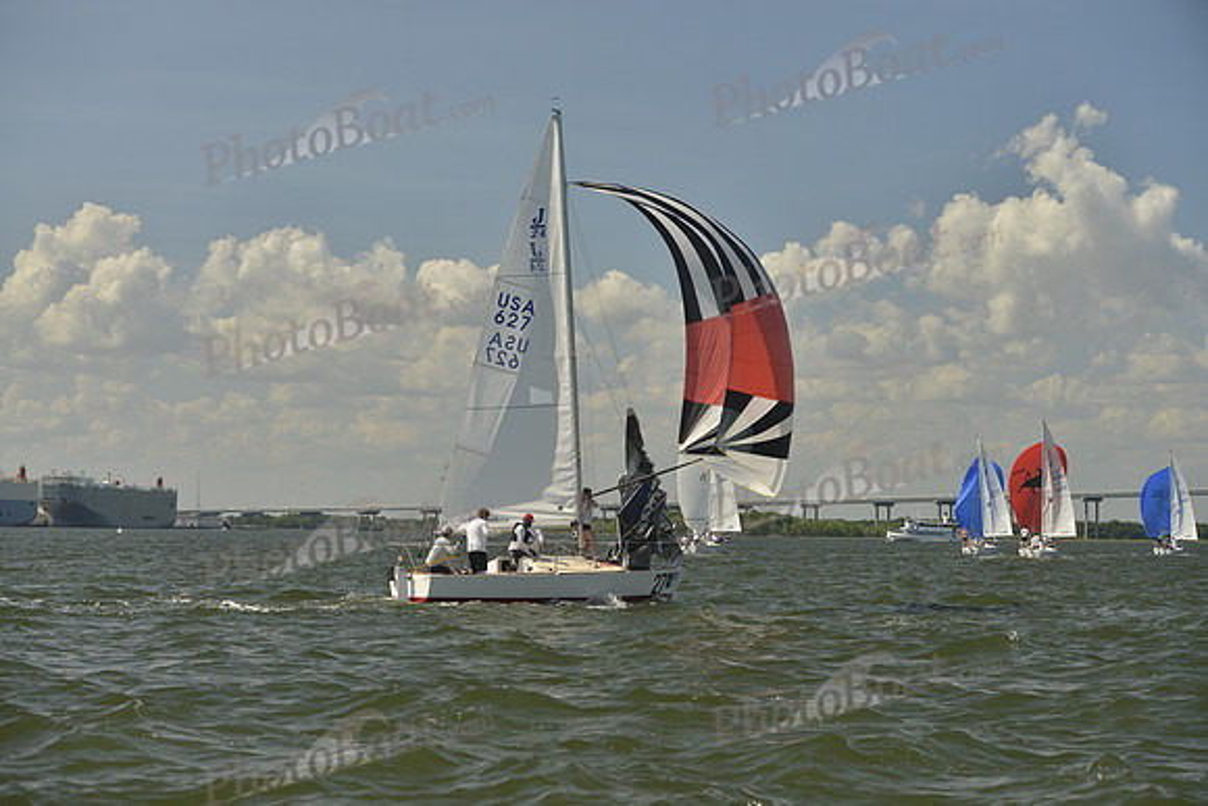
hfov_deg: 28.8
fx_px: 2349
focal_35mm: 70
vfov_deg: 19.5
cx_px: 604
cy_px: 403
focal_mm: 70
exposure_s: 1/1250
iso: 280
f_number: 6.3
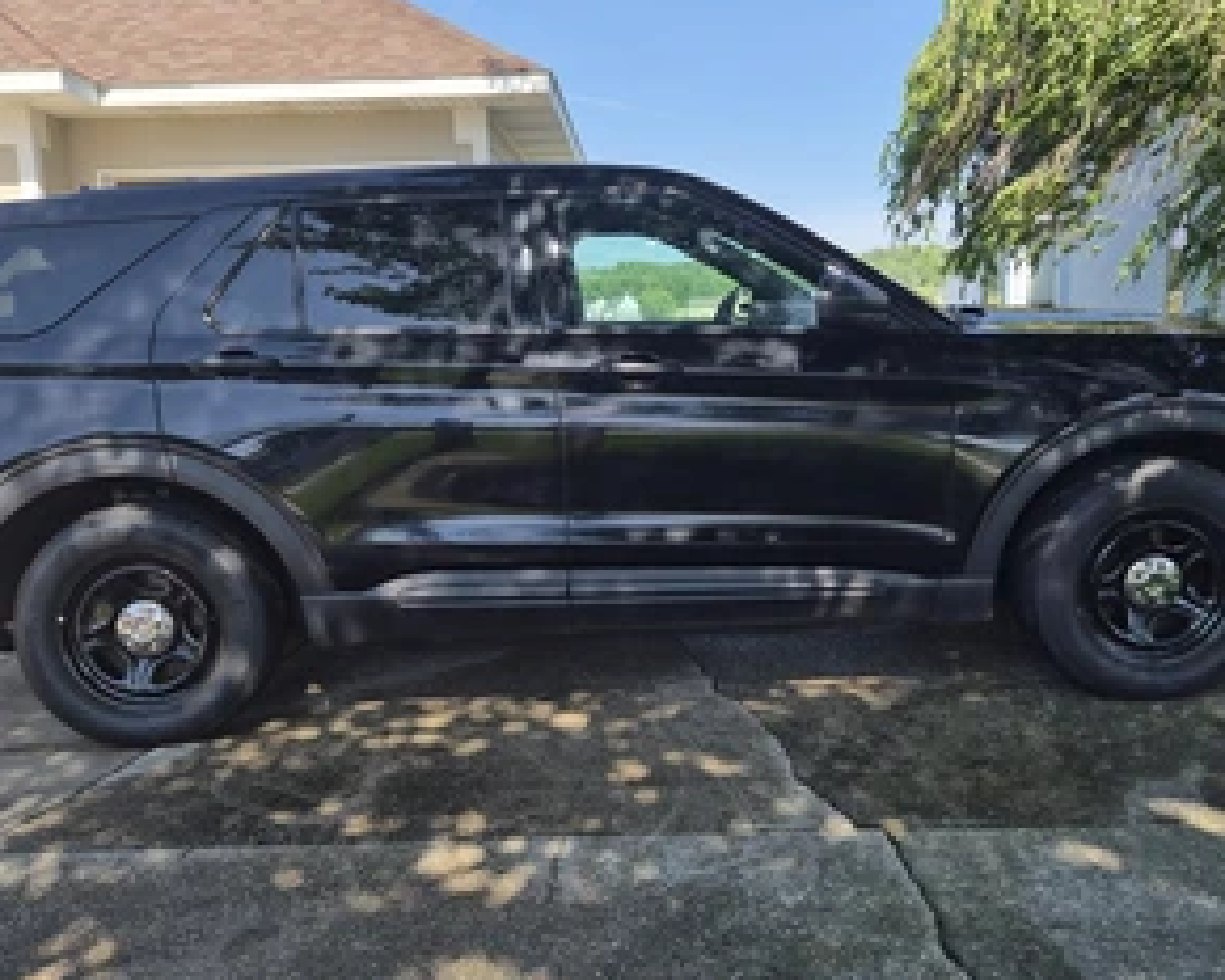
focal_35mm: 31
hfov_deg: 57.2
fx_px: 1124
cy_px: 490
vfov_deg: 47.1
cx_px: 604
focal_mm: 5.4
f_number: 1.8
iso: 80
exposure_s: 1/2920
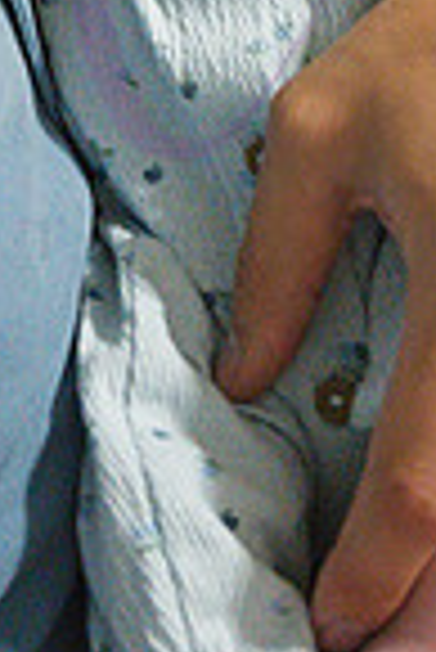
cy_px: -499
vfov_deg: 12.1
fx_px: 2827
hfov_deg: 8.7
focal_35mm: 156
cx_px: -52
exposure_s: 1/200
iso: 3200
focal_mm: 39
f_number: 4.5
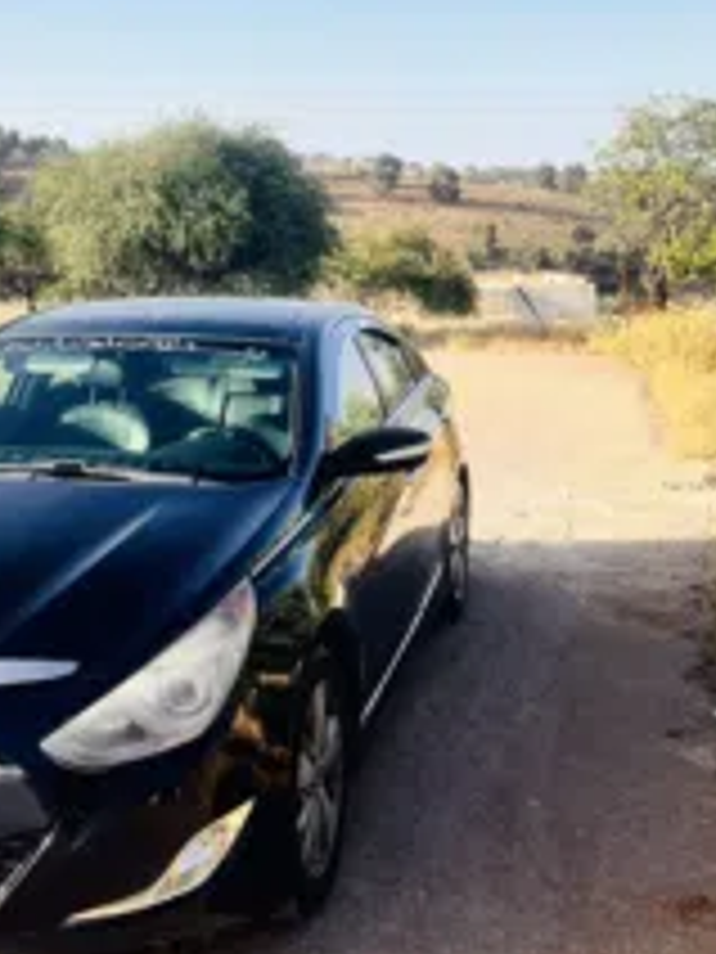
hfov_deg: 29.0
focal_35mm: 49
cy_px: 230
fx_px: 1351
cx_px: 135
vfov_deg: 37.9
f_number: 1.5
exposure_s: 1/2632
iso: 50
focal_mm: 5.7
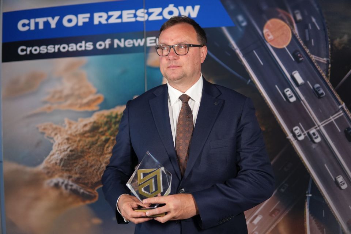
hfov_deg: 43.6
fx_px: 439
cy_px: 117
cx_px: 176
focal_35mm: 45
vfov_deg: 29.9
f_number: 1.4
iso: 800
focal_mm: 30
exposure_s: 1/250
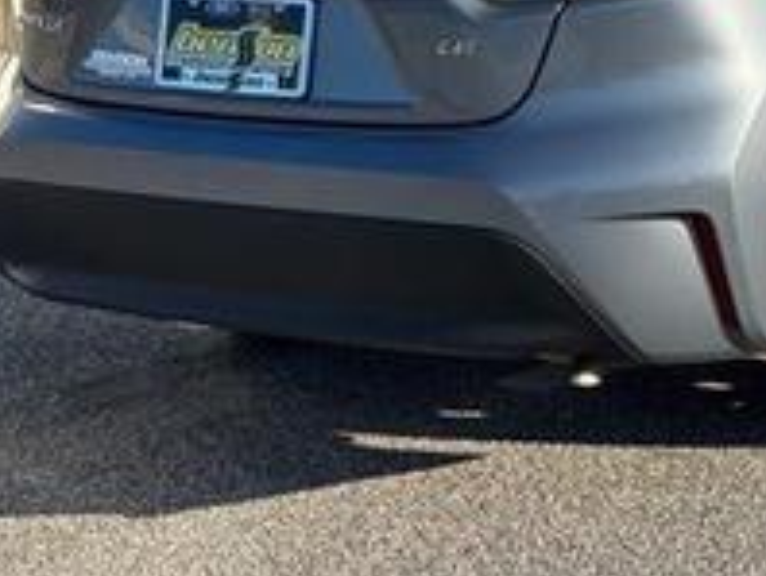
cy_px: 15
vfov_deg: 12.1
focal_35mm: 122
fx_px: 2703
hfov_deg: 15.8
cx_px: 751
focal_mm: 6.76
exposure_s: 1/2959
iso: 64
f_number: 1.78
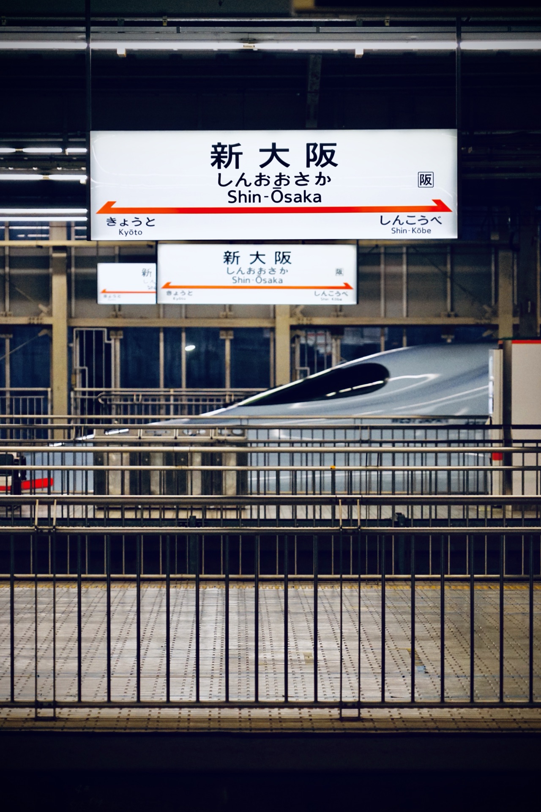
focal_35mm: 154
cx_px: 270
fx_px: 3471
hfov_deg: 8.9
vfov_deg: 13.3
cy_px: 406
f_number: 6.3
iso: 2000
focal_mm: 154
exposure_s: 1/320
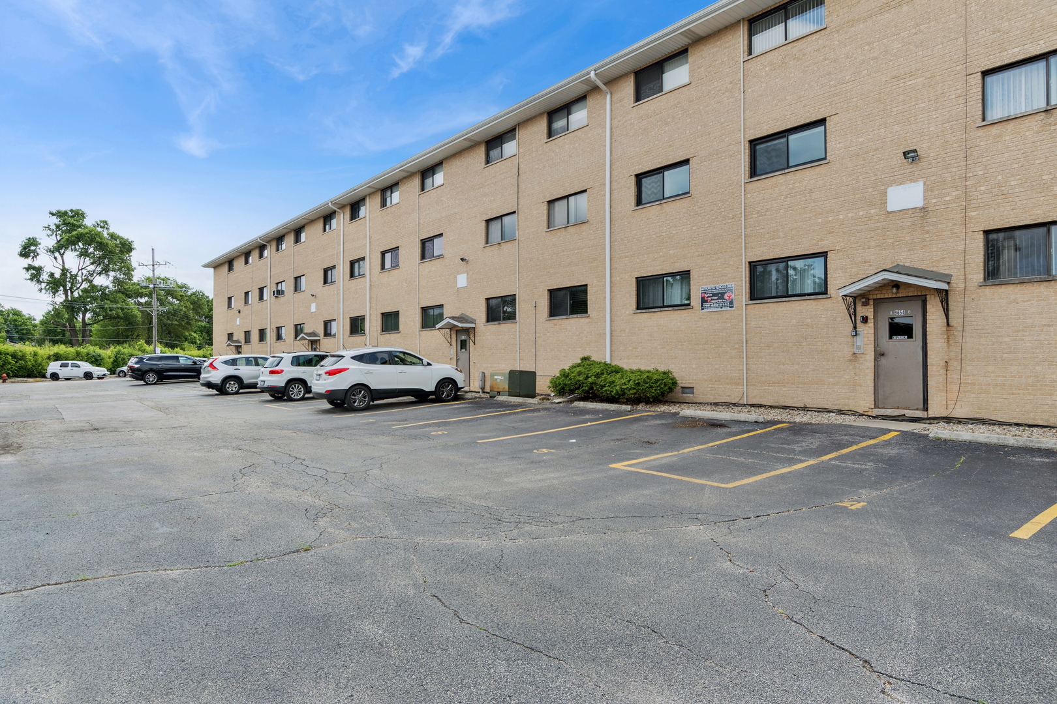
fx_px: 617
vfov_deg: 59.5
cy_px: 352
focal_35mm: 21
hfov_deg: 81.2
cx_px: 528
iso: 250
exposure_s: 1/320
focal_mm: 14
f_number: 8
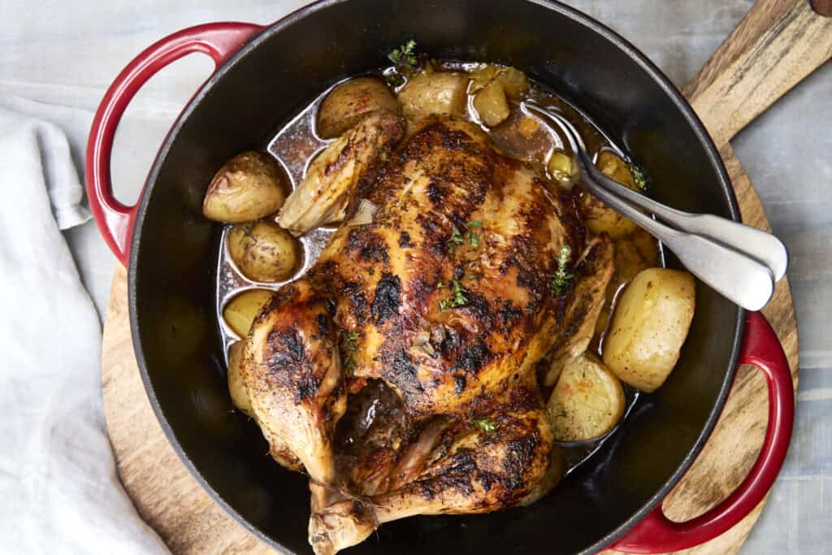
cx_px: 416
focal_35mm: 52
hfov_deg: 37.8
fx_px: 1213
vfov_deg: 25.8
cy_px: 278
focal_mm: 35
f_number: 8
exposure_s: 1/100
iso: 100
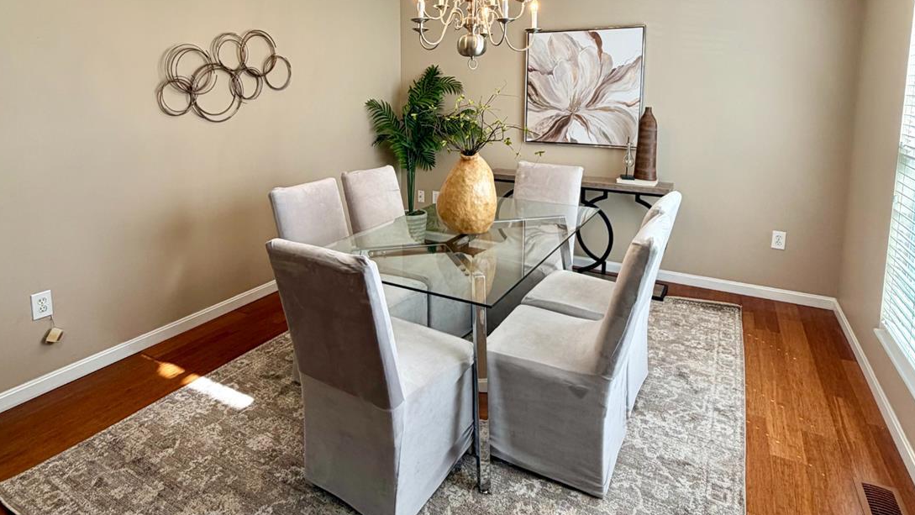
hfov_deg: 83.8
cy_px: 153
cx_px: 449
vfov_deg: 52.1
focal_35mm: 21
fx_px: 510
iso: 64
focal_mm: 2.22
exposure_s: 1/120
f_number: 2.2
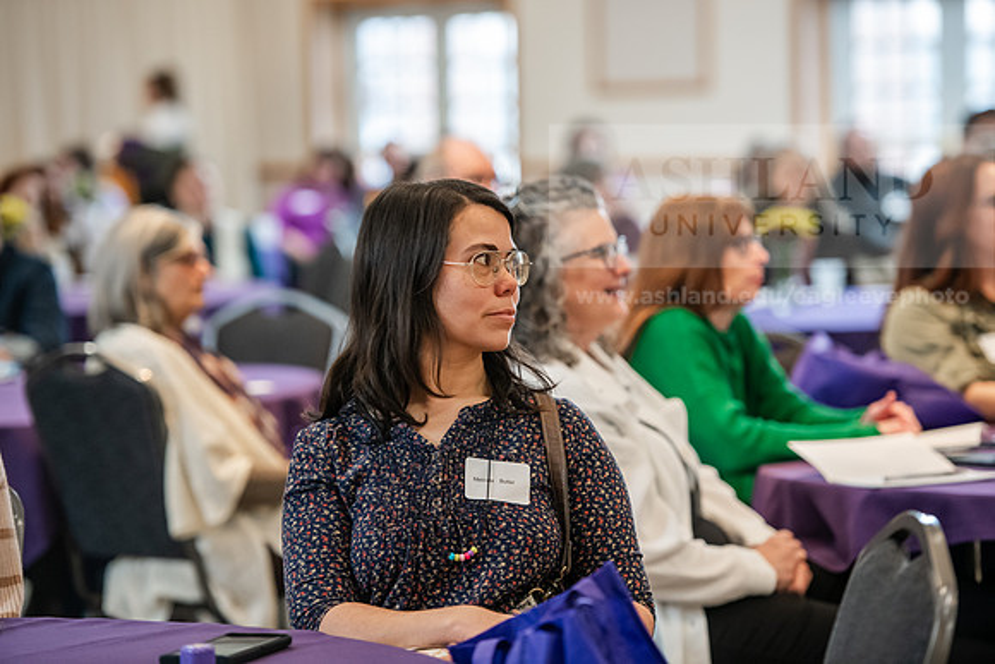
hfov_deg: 14.7
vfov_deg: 9.8
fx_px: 3870
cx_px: 498
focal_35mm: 140
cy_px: 332
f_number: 3.2
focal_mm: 140
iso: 2000
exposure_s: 1/200
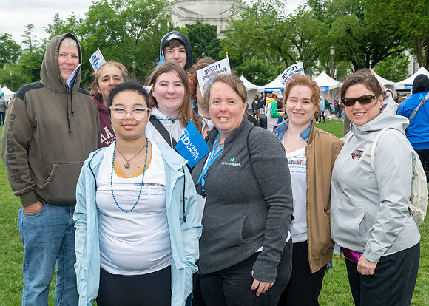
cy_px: 153
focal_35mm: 47
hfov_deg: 41.0
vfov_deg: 29.9
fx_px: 574
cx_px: 210
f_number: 6.3
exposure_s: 1/250
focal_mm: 30
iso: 250
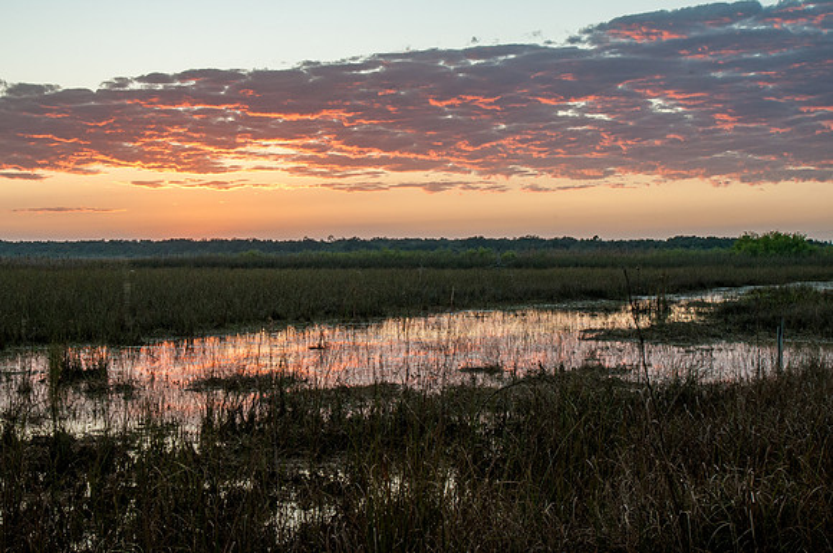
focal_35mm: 57
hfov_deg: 35.3
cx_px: 386
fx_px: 1309
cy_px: 258
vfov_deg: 23.9
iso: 200
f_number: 16
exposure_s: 1/8
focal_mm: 35
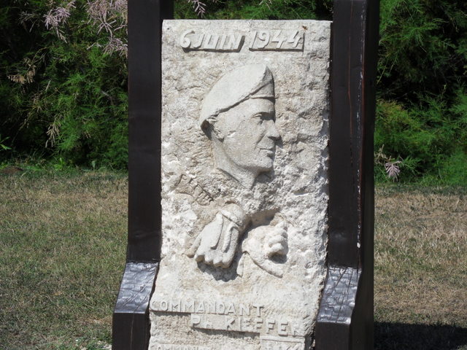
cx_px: 234
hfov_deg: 11.6
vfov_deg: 8.7
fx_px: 2293
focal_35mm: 170
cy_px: 175
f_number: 5.9
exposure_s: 1/750
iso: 80
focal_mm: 30.5
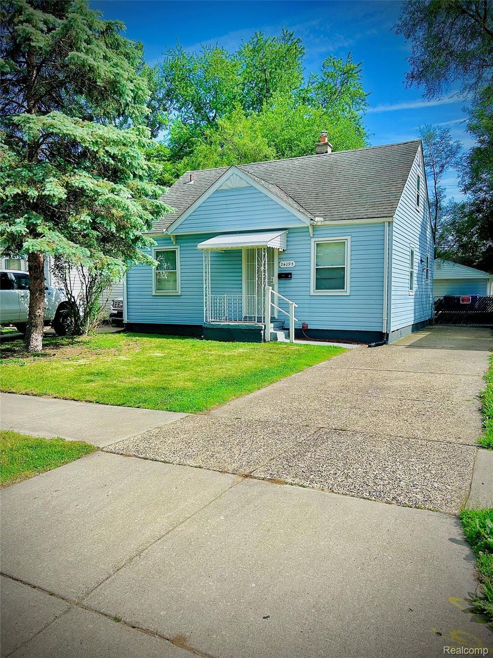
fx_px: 494
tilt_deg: -4.7
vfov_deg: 67.3
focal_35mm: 26
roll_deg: -0.4
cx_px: 246
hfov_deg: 53.1
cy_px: 329
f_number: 1.5
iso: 50
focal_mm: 5.7
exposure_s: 1/4831
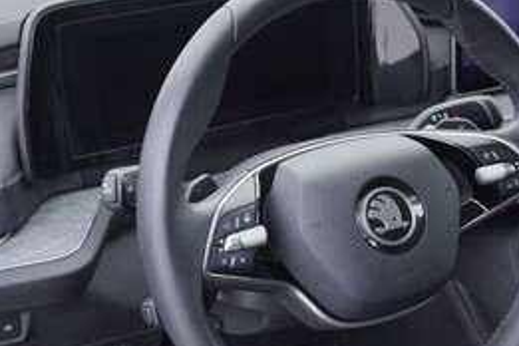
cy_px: 136
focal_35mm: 76
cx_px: 308
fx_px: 1096
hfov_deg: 26.6
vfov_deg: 17.9
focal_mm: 24
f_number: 2.8
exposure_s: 1/40
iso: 160
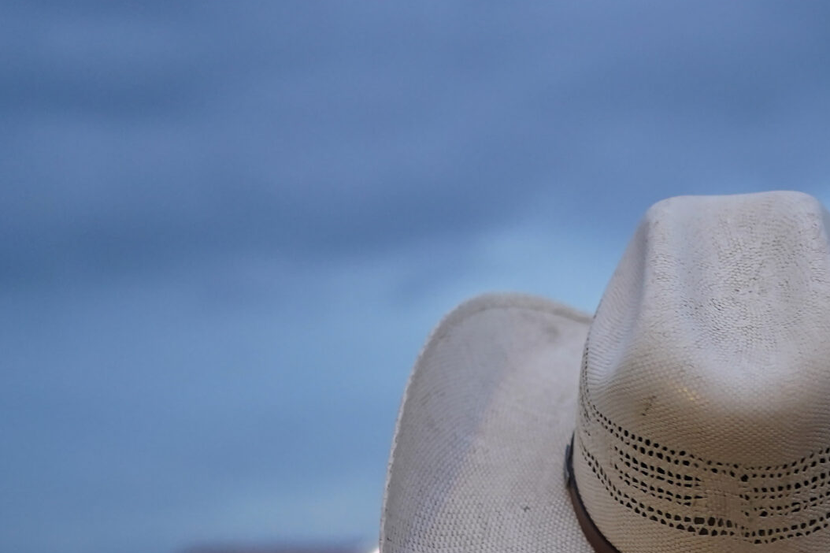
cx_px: 680
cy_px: 661
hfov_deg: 23.5
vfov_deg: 15.5
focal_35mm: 85
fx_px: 1959
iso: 1600
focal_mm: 35
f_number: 2
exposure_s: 1/250
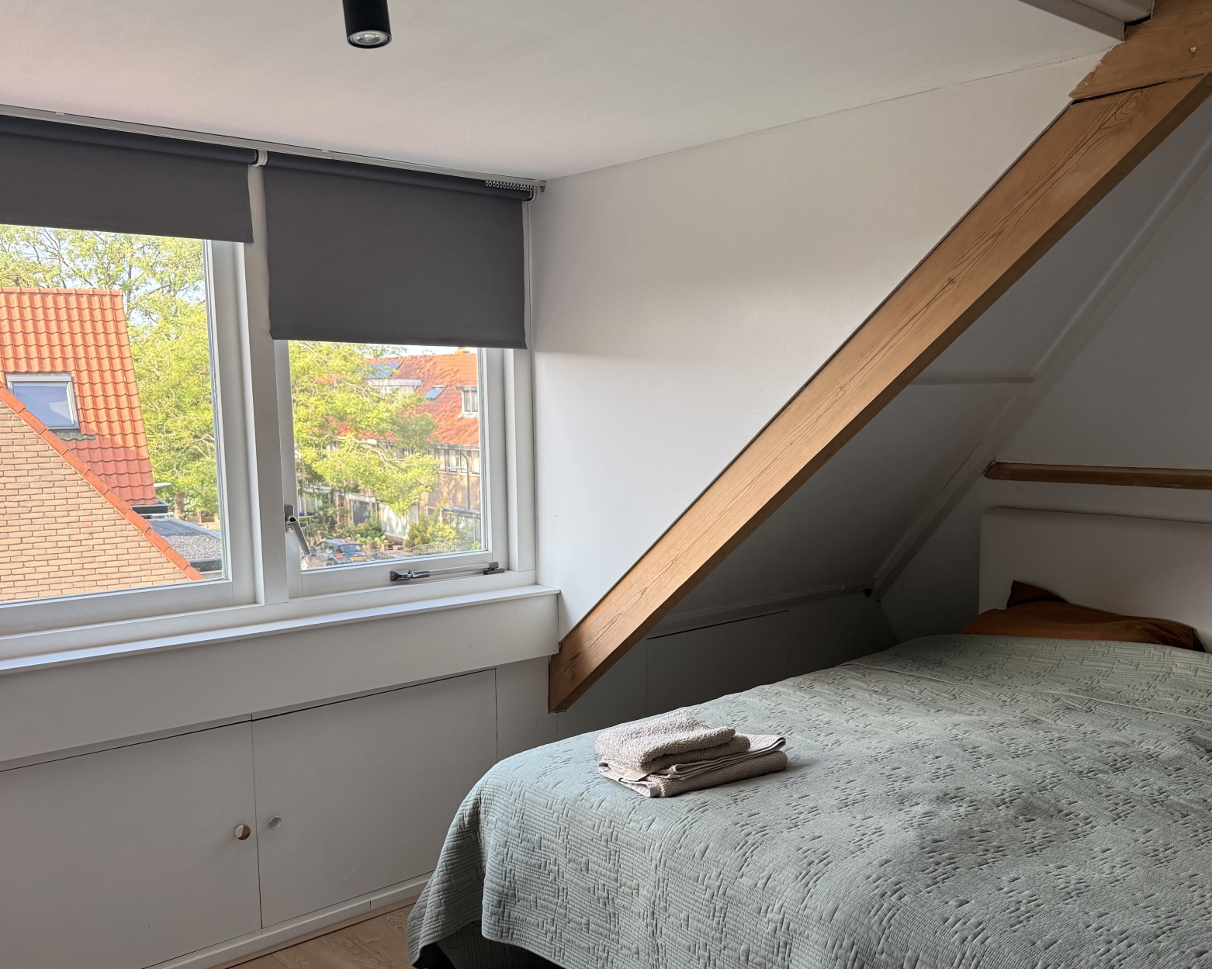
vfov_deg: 45.7
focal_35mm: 32
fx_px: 1148
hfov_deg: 55.7
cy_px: 552
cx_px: 618
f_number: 1.78
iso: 100
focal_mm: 6.76
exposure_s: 1/272
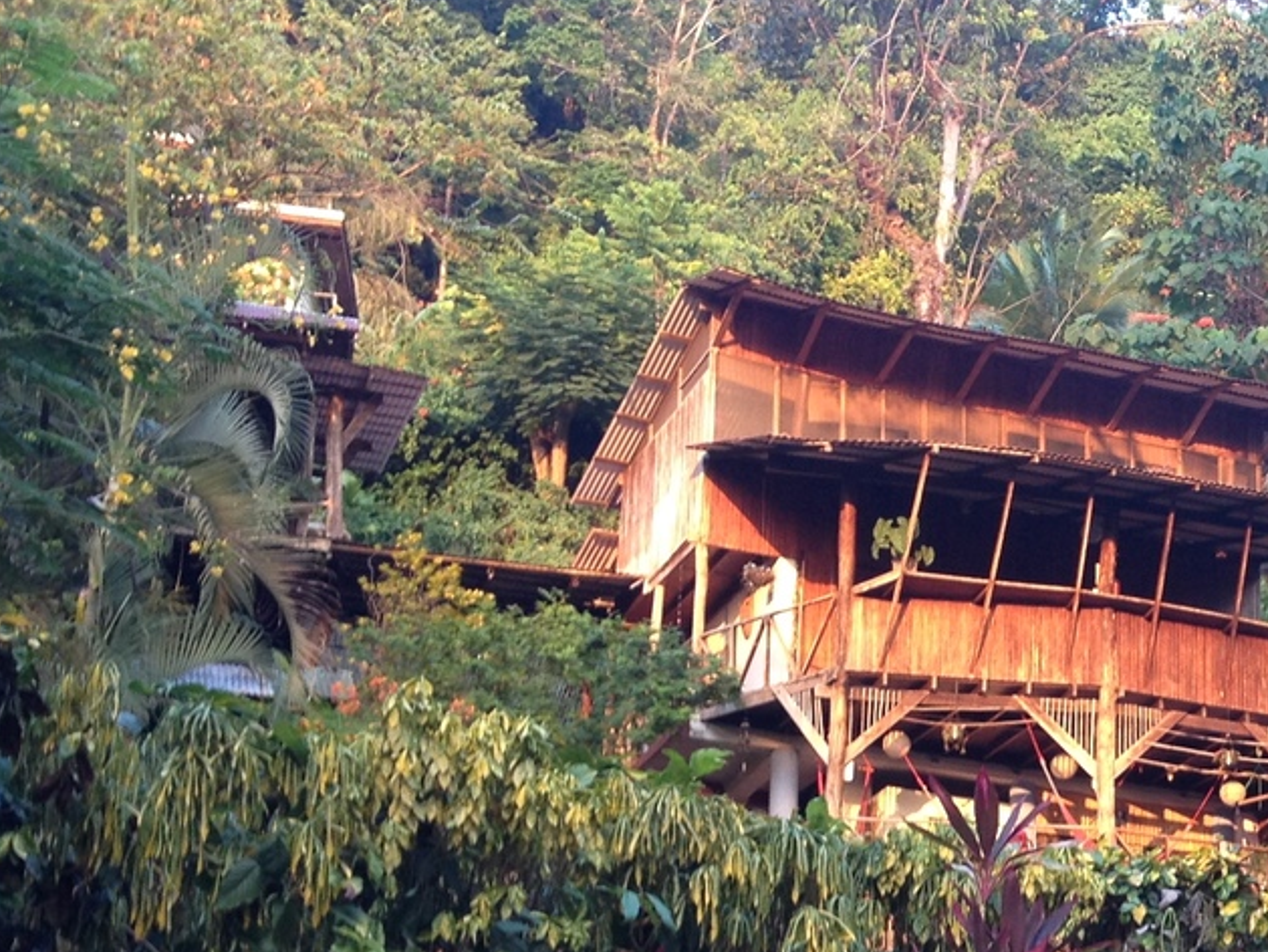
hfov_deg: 21.0
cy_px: 871
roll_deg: +0.8
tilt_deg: +12.9
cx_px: 1369
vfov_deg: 16.4
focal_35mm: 89
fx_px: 3261
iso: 50
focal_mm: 4.28
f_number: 2.4
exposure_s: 1/30
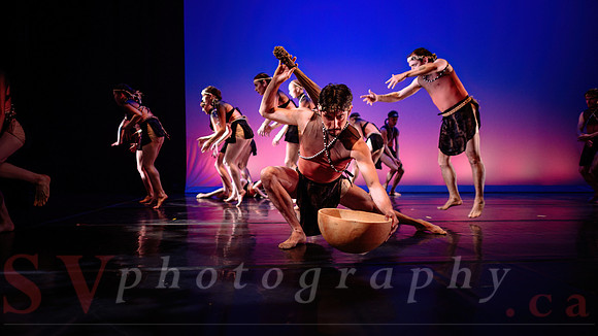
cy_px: 199
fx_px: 399
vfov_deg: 45.5
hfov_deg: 73.8
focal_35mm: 25
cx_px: 299
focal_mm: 24
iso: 1000
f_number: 1.4
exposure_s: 1/500
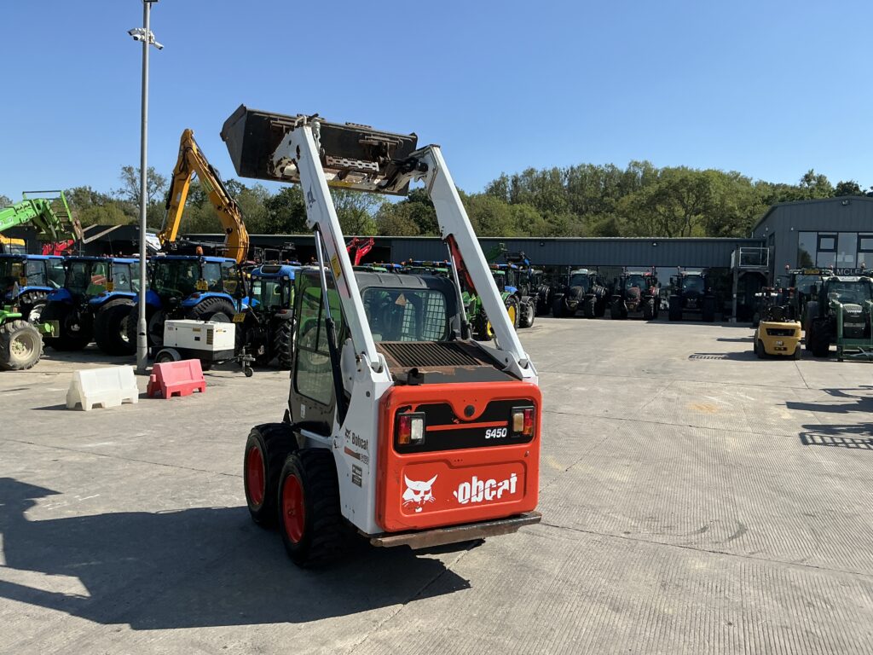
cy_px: 328
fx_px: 706
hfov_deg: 63.4
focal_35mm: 28
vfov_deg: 49.7
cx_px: 436
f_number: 1.8
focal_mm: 3
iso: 25
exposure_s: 1/1786
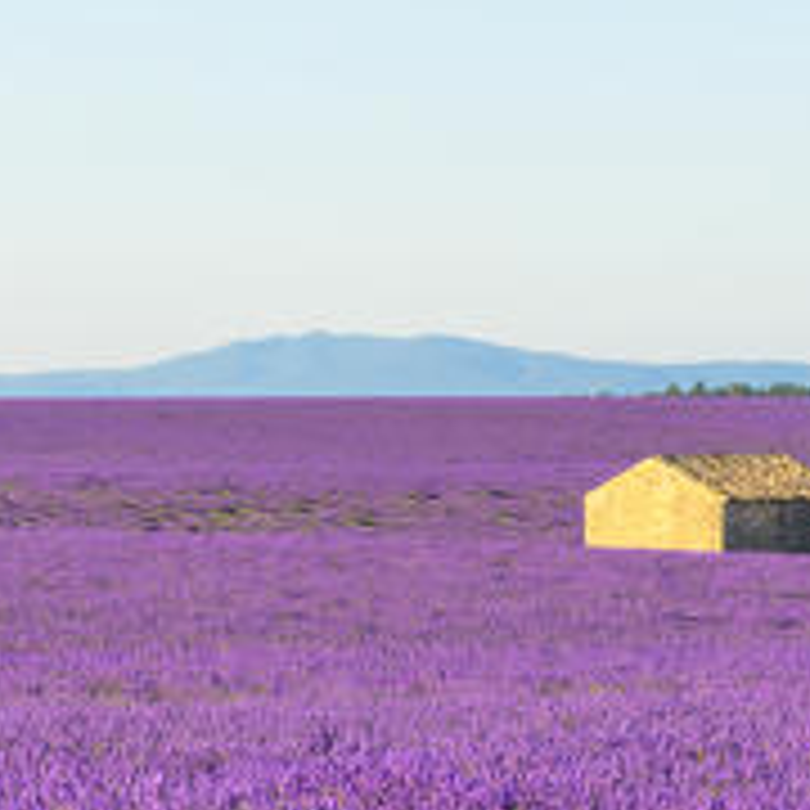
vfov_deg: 8.8
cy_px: 94
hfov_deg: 8.8
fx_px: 5242
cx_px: 209
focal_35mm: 198
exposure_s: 1/100
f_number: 13
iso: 160
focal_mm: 70
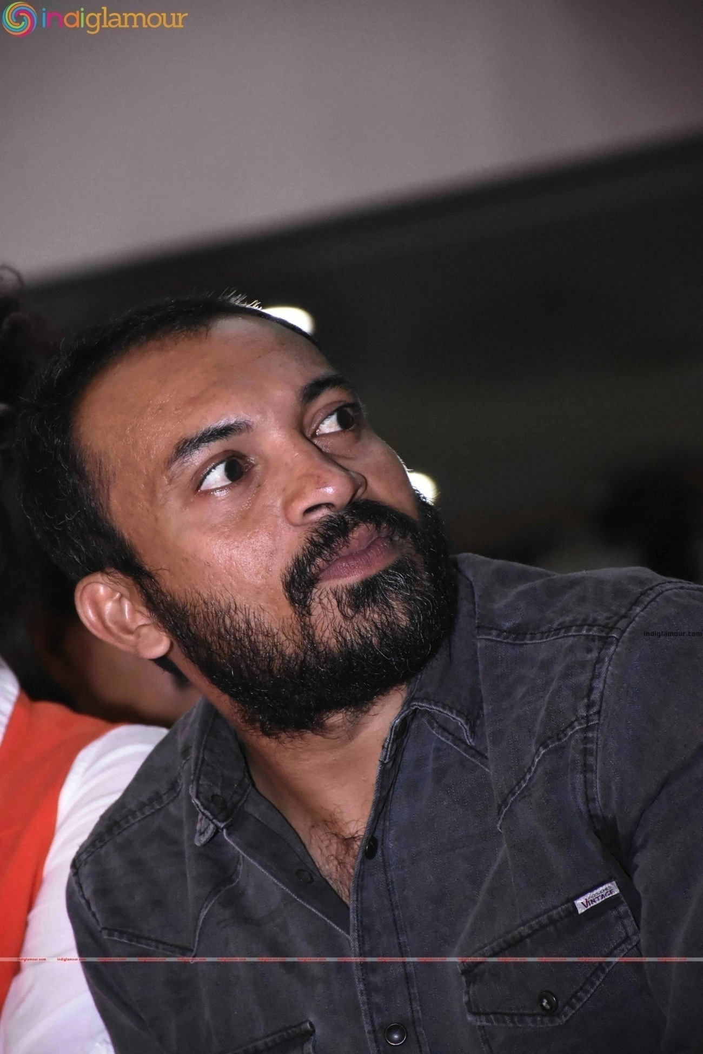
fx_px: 6151
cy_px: 527
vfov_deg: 9.8
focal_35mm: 210
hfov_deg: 6.5
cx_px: 352
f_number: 5.6
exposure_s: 1/80
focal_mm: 140
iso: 8000
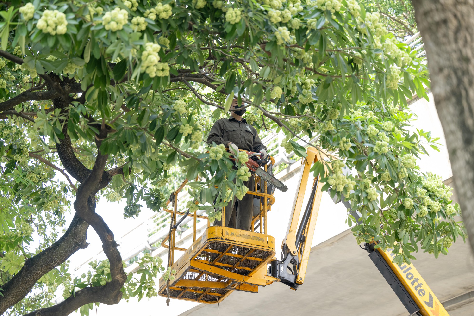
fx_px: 961
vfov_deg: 18.7
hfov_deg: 27.7
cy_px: 160
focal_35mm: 73
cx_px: 237
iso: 400
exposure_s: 1/320
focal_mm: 72
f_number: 2.8
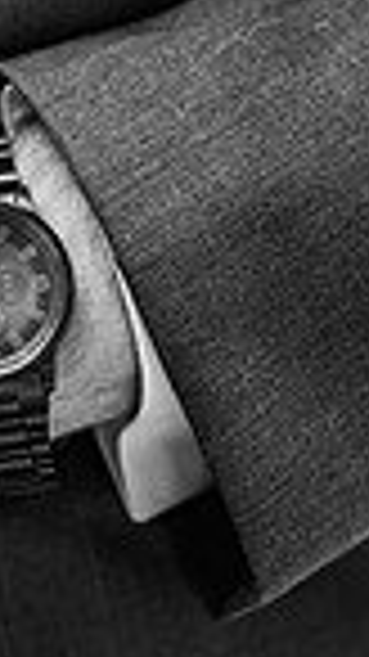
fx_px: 2473
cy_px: 194
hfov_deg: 8.3
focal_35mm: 142
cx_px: -214
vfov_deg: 15.1
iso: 320
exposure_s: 1/1000
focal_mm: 44
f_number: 2.8
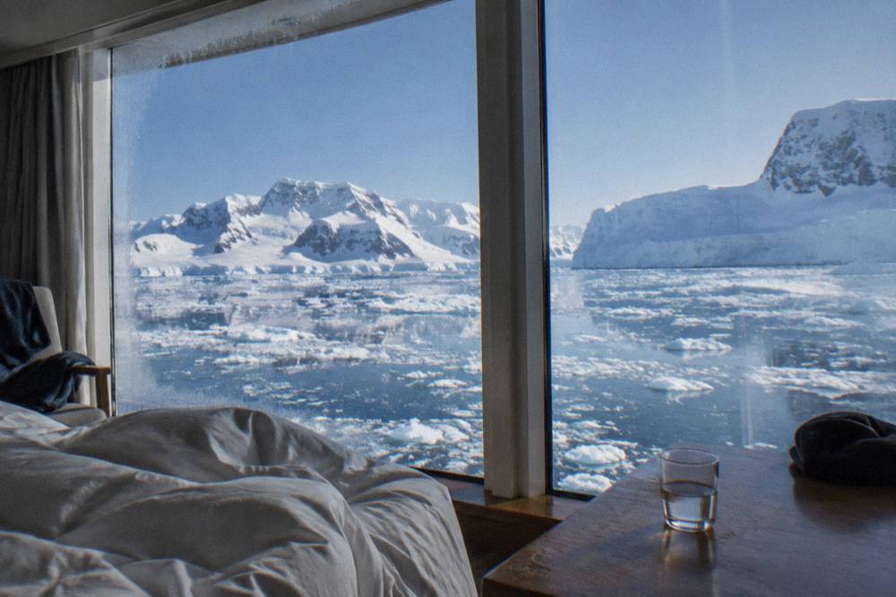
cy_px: 298
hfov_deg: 48.5
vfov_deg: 33.4
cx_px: 448
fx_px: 995
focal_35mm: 40
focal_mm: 40
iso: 500
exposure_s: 1/800
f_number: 5.6
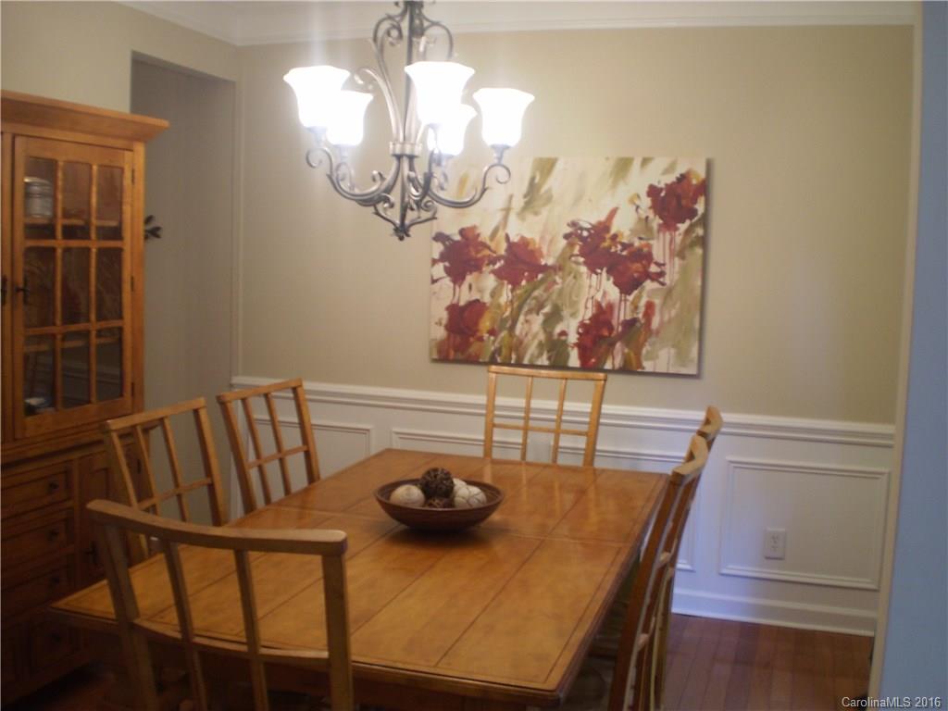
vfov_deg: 39.7
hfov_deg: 51.4
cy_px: 356
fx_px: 986
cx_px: 474
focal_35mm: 36
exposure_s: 1/8
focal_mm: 6.3
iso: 125
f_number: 3.1
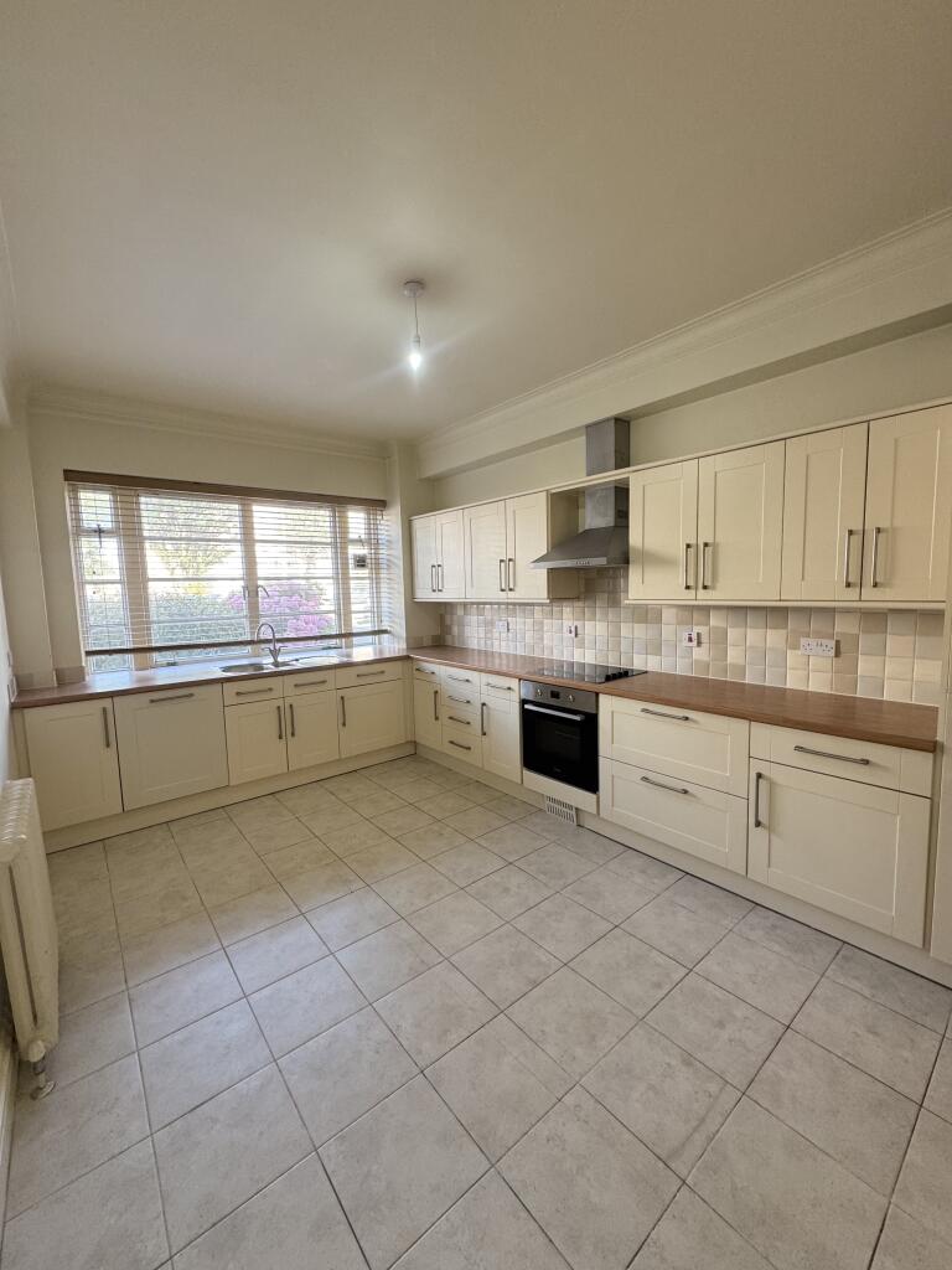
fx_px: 513
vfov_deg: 102.1
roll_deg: +1.7
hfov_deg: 85.7
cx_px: 476
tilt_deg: -4.6
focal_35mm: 14
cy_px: 635
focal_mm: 2.22
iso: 160
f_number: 2.2
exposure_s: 1/99
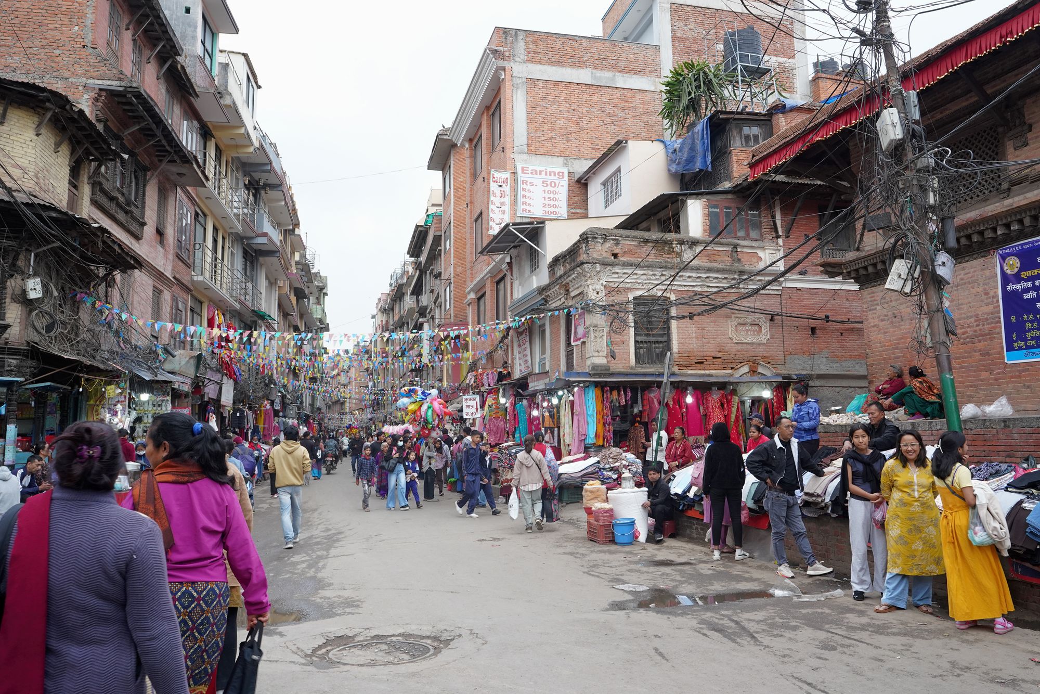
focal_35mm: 24
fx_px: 693
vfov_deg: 53.1
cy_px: 347
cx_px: 520
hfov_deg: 73.7
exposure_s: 1/100
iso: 800
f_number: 9
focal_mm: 24
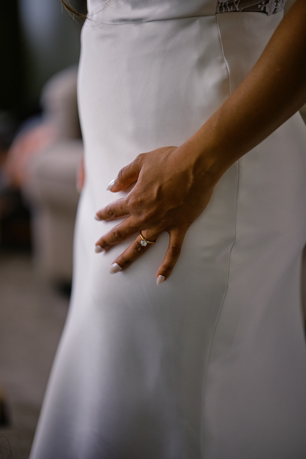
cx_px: 153
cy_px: 230
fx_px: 1071
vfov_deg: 24.2
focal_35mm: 84
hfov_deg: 16.3
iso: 320
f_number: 1.2
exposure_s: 1/350
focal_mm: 56
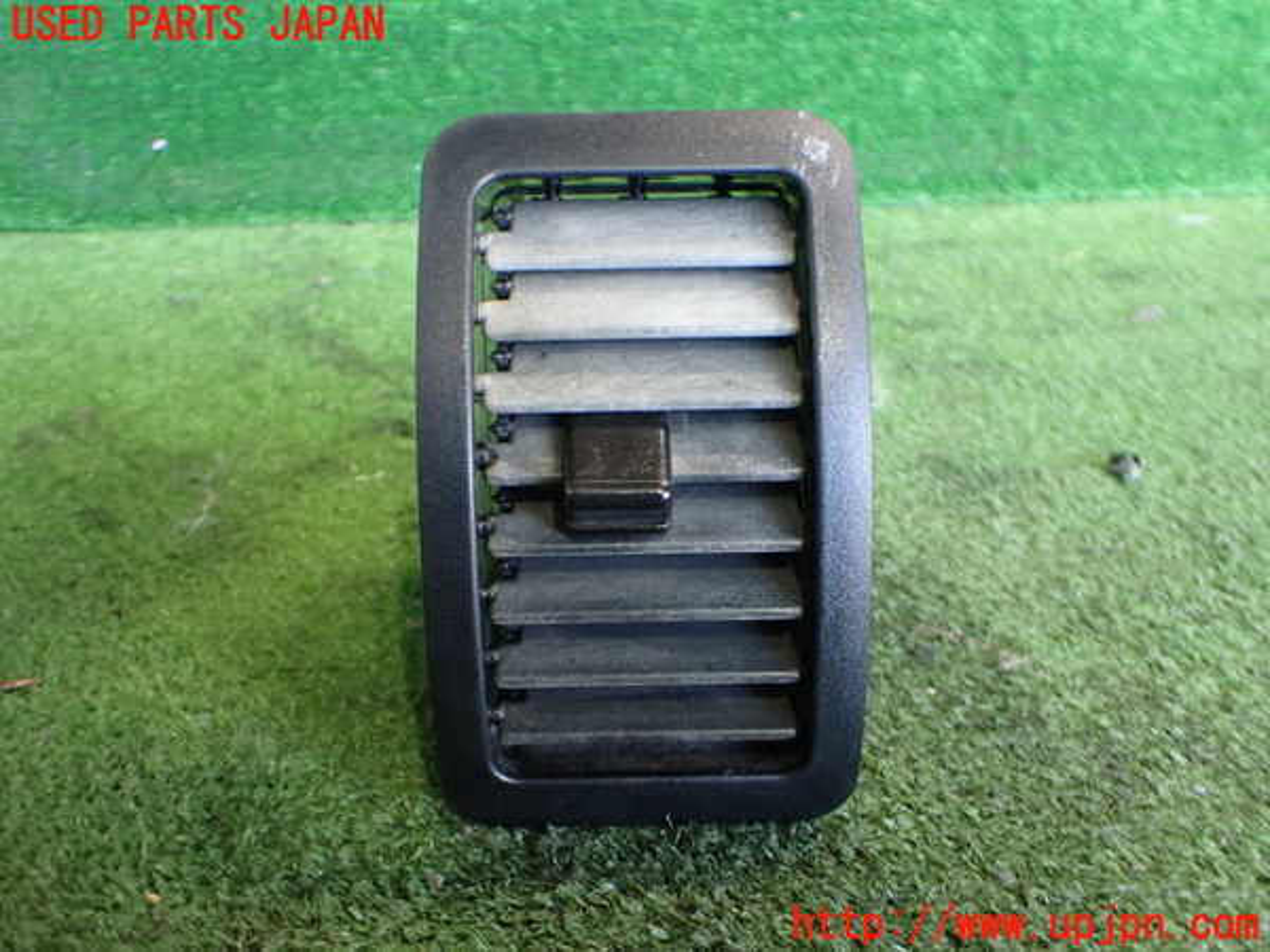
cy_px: 476
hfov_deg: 60.0
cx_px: 635
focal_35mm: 30
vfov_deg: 46.8
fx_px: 1101
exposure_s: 1/100
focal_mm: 5.4
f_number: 2.3
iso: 800
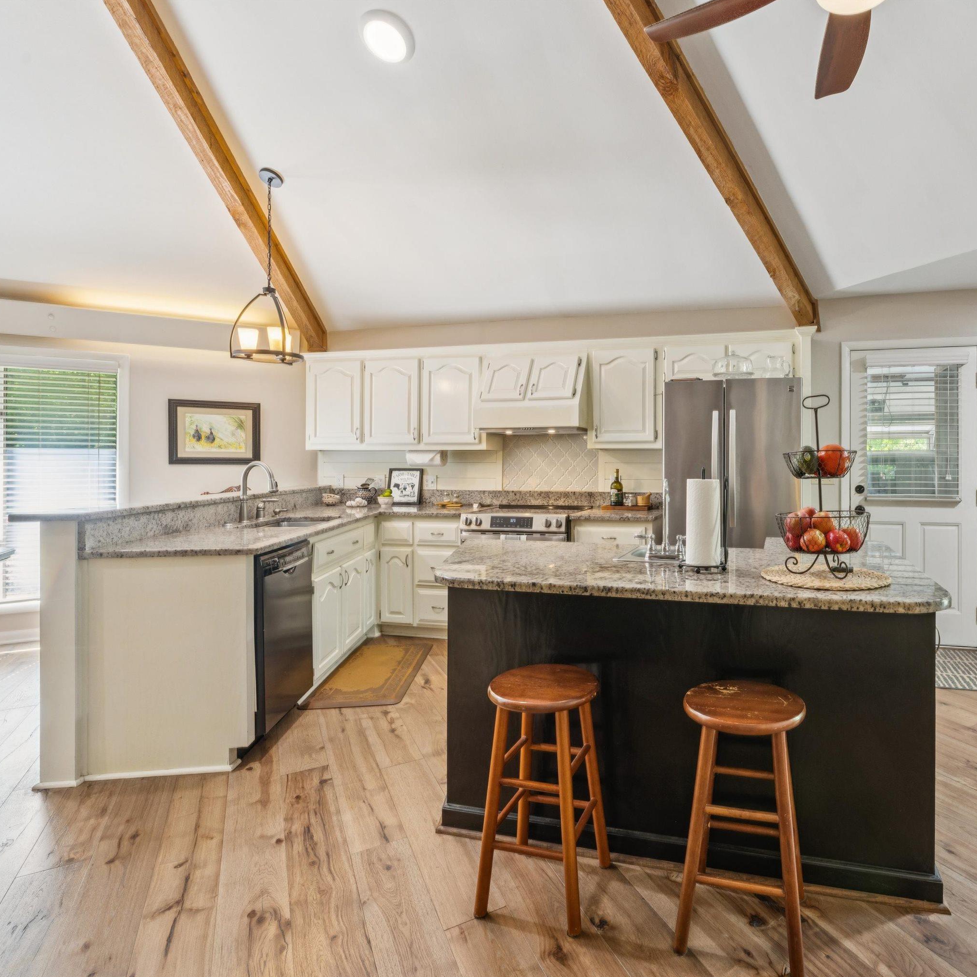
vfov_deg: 78.0
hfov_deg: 76.2
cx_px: 628
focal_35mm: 19
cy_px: 491
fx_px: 604
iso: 400
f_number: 13
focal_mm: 14.7
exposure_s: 1/3.33
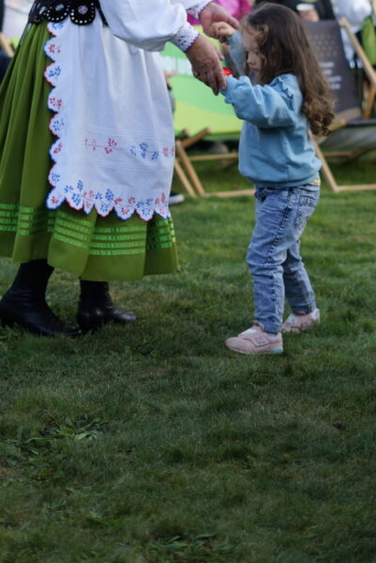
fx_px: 2020
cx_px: 215
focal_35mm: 129
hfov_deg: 10.6
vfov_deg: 15.7
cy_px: 82
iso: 100
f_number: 1.8
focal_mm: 50
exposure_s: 1/500
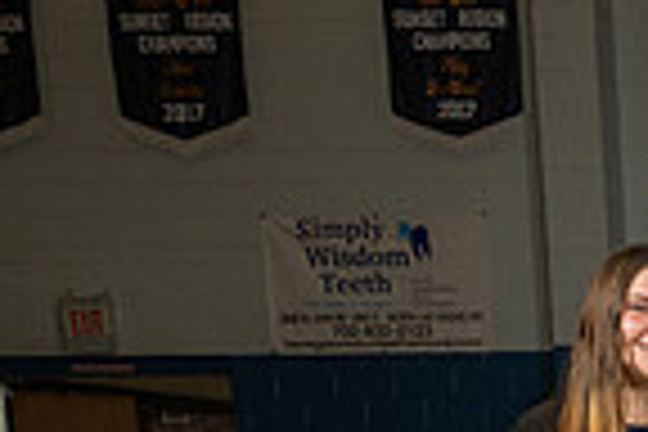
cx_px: 1156
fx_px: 1746
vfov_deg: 12.7
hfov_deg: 17.3
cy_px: 808
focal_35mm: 97
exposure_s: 1/200
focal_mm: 24
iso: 160
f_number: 8
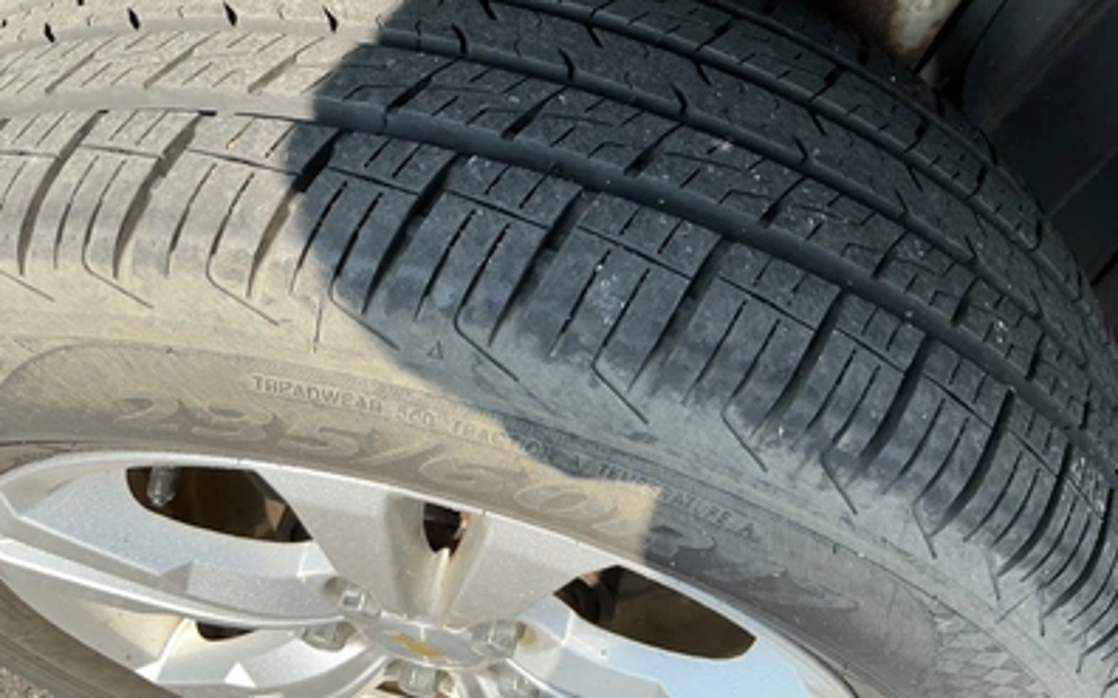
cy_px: 302
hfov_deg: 62.9
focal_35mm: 30
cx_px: 556
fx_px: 914
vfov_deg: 41.7
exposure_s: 1/486
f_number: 1.8
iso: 25
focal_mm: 3
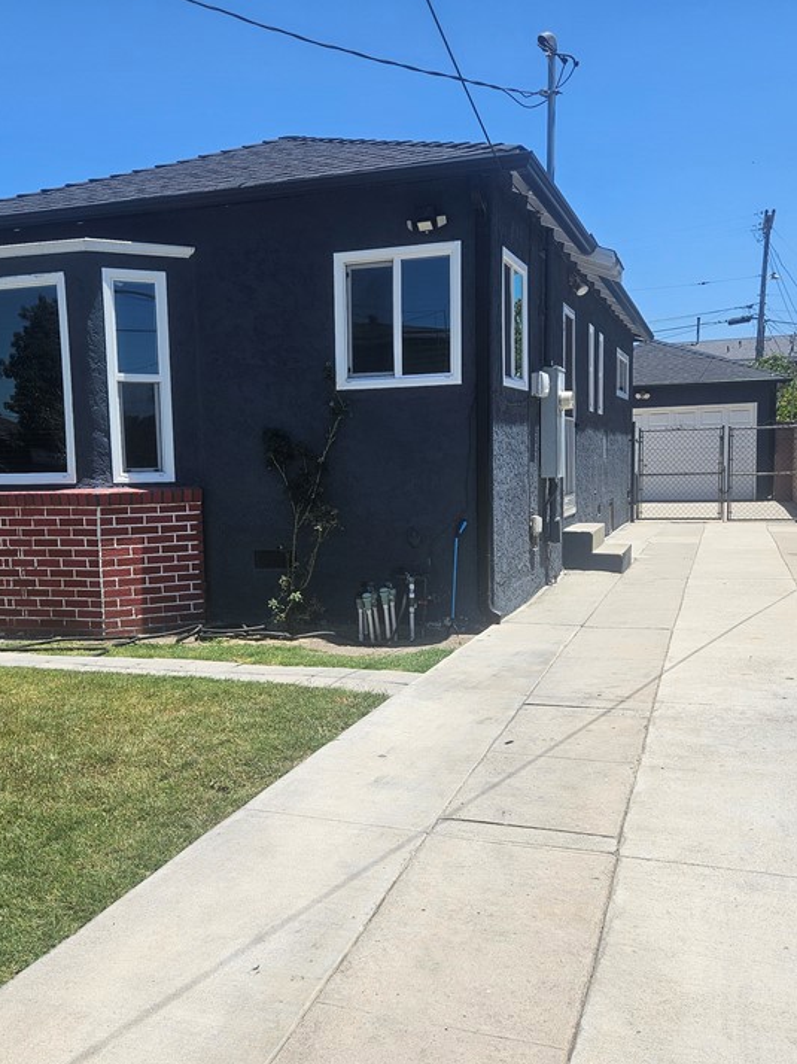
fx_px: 1014
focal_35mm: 33
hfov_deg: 42.8
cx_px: 347
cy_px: 548
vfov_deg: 55.4
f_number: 1.8
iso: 25
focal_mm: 5.4
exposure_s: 1/2234
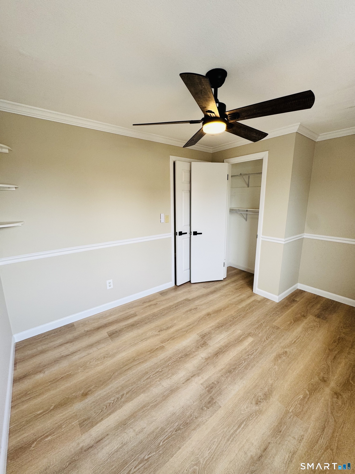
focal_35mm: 14
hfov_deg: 85.7
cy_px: 237
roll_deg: +1.2
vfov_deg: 102.1
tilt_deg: -12.0
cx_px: 178
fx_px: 191
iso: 100
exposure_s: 1/99
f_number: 2.2
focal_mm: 2.22
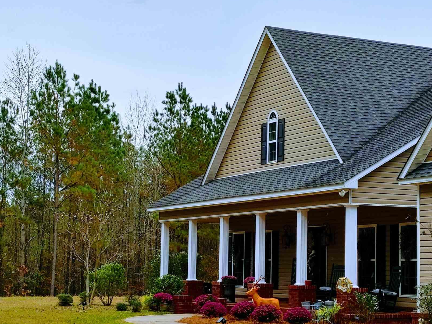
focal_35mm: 79
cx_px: 235
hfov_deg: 24.7
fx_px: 986
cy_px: 173
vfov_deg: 18.7
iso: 100
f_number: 1.8
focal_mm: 5.58
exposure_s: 1/700
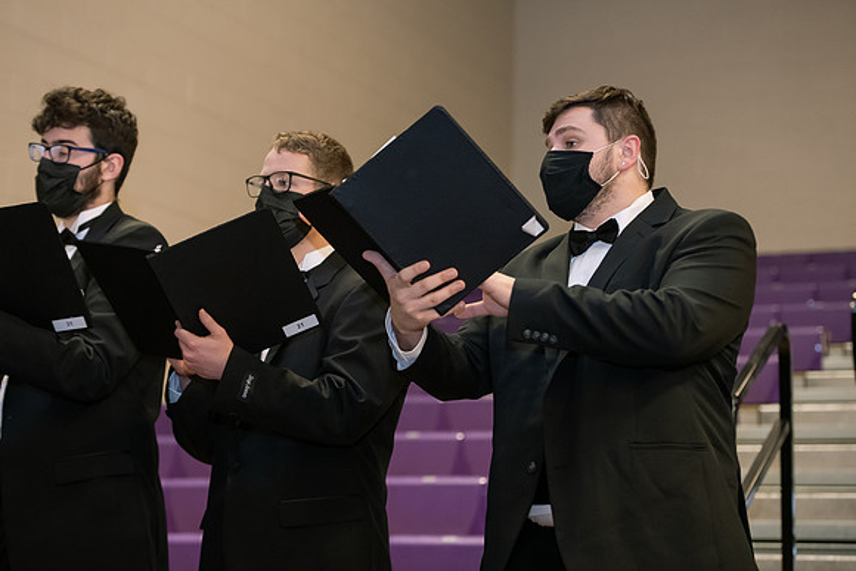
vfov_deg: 14.9
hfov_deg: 22.1
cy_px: 286
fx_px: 2188
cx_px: 428
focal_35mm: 92
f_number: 3.5
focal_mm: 92
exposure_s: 1/200
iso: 2000
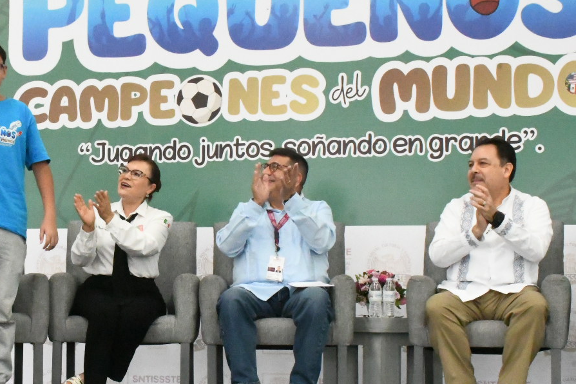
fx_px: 1392
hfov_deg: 23.1
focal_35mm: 87
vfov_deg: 15.7
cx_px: 131
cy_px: 228
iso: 20000
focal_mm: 32
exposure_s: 1/200
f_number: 18
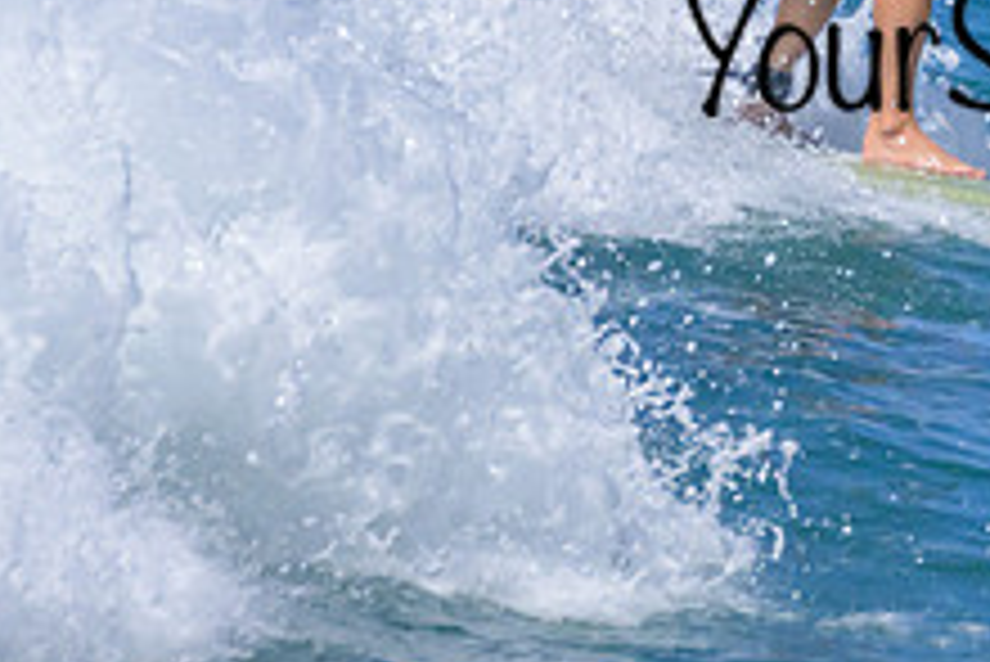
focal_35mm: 2654
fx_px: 73030
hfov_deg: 0.8
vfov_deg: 0.5
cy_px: -85
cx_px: 1171
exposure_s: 1/2000
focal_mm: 850
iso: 3600
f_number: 11
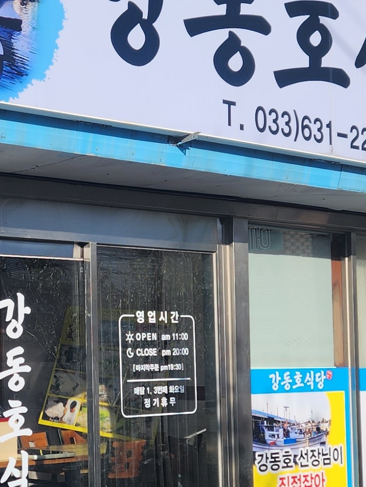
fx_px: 1198
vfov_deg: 22.9
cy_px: 344
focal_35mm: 85
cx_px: 10
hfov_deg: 17.0
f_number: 1.8
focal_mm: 5.4
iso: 20
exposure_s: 1/2027
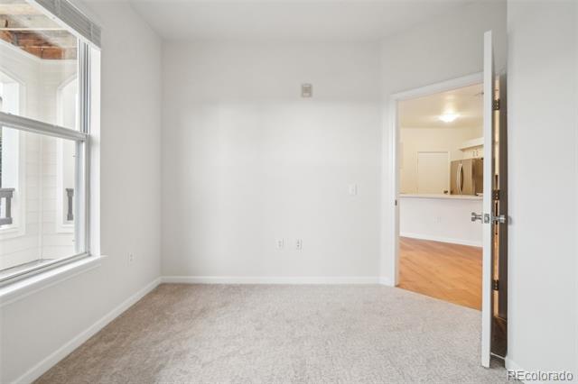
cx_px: 289
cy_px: 192
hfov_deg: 100.4
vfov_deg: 77.3
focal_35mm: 15
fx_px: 241
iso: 400
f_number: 8
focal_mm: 10
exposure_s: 1/8
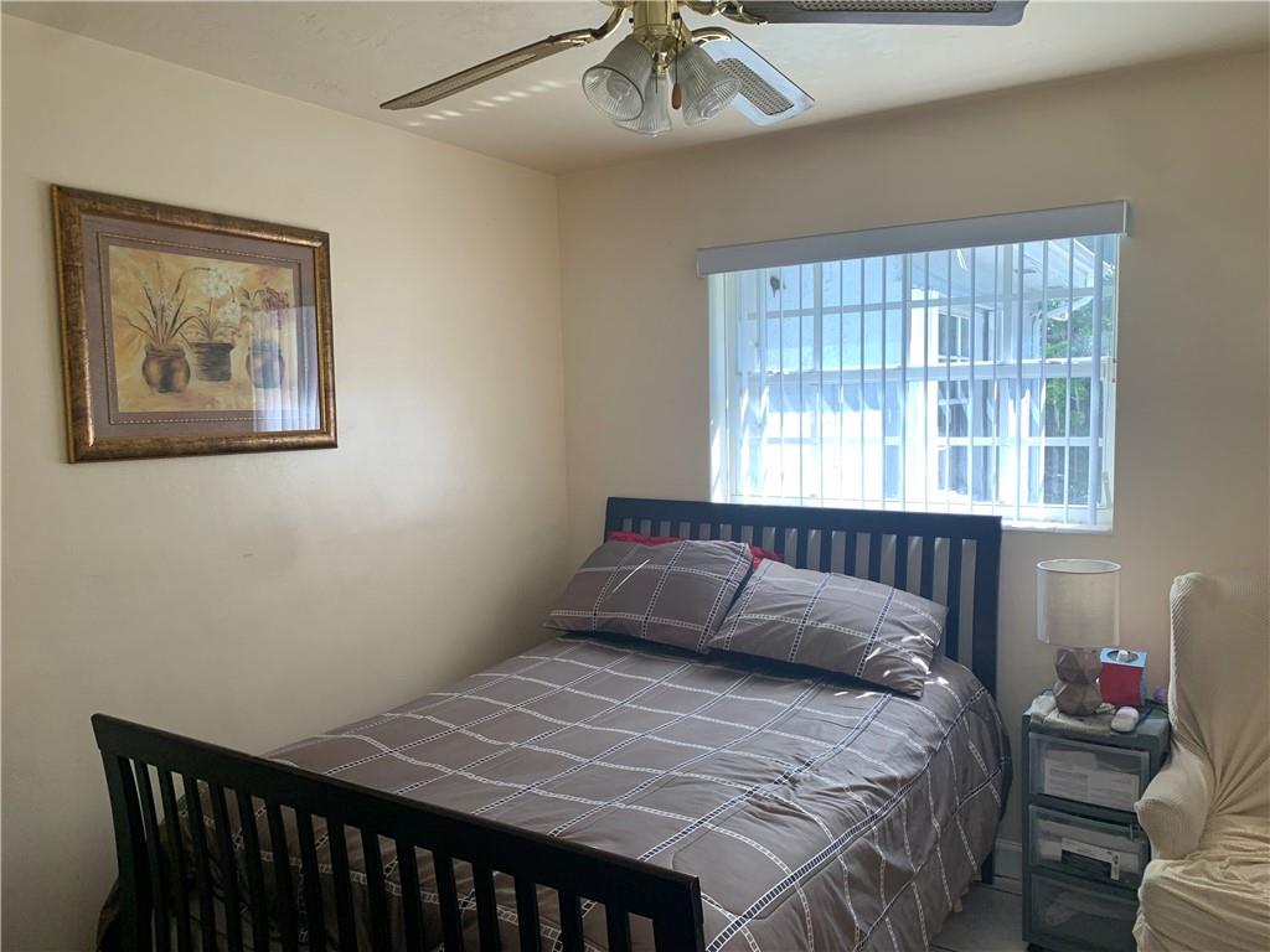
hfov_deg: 67.3
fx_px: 954
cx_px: 635
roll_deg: +2.1
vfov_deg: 53.1
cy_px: 476
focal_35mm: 26
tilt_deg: -5.1
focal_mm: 4.25
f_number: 1.8
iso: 100
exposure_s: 1/121
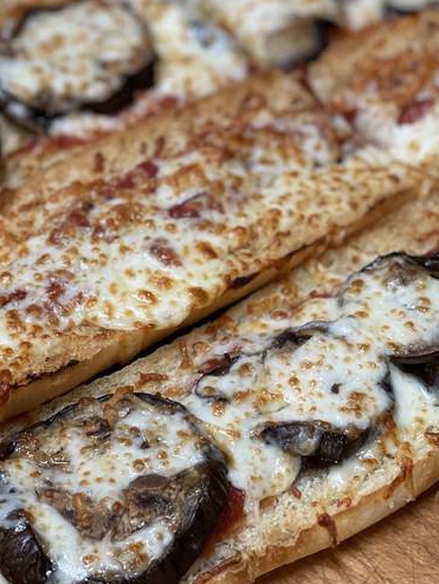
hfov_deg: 15.6
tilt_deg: -41.3
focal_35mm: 95
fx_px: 1605
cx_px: 180
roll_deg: -4.5
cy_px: 230
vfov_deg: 20.6
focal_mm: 7.5
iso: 125
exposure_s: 1/40
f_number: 2.2
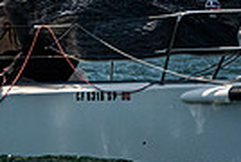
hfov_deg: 1.5
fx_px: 9373
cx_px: -271
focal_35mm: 1397
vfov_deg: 1.0
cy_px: -170
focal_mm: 260
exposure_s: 1/3200
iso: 500
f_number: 8
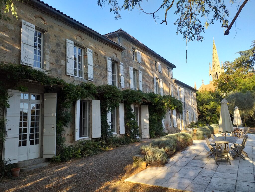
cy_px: 96
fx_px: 192
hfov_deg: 67.3
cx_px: 128
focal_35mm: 26
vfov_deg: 53.1
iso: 40
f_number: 1.9
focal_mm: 3.6
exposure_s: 1/374
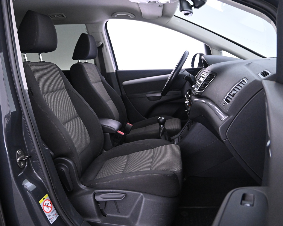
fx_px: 254
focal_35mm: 30
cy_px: 116
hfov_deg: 58.0
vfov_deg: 48.1
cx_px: 117
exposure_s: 1/30
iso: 3200
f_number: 3.5
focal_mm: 17.5
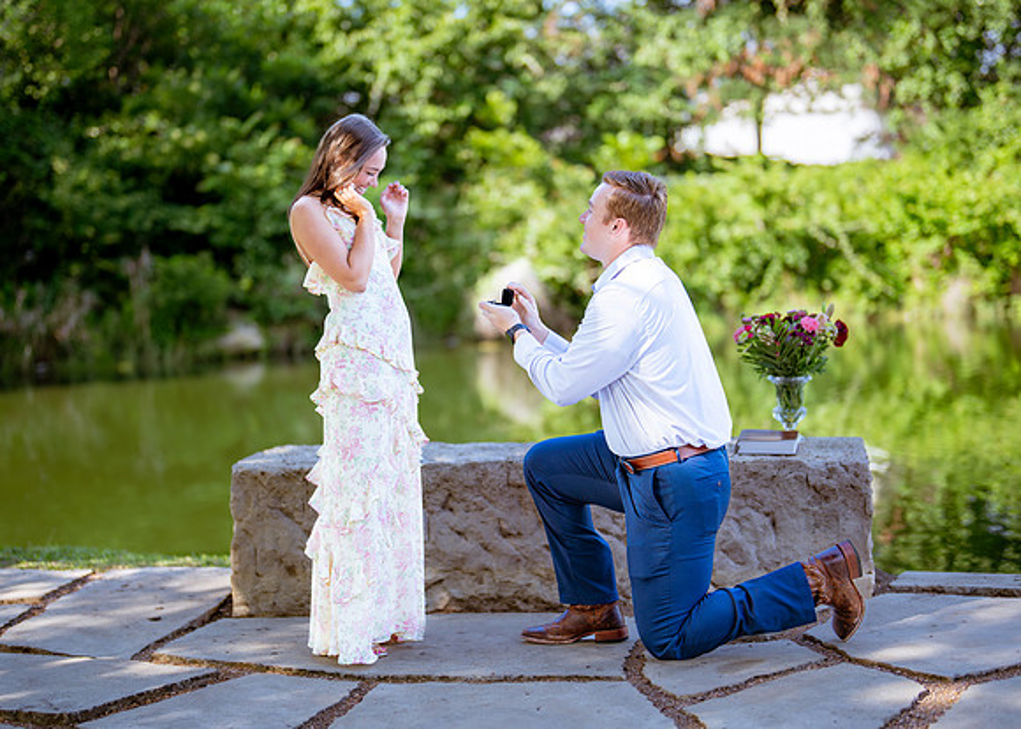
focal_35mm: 60
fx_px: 1753
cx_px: 490
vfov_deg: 23.5
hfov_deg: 32.5
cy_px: 386
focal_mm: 50
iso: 100
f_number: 1.2
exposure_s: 1/2000
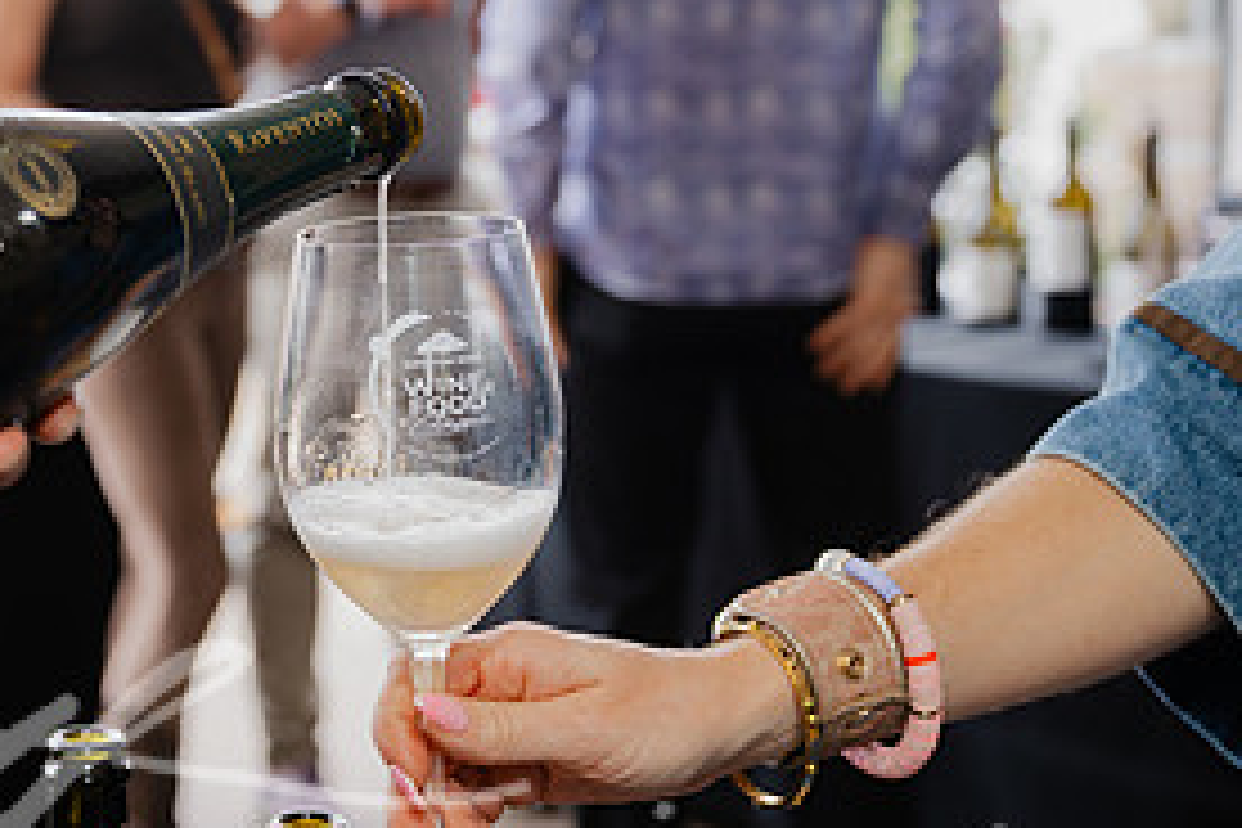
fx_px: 2829
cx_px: -9
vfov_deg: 16.7
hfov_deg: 23.7
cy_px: 385
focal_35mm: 82
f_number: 4
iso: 720
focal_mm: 39
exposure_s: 1/60
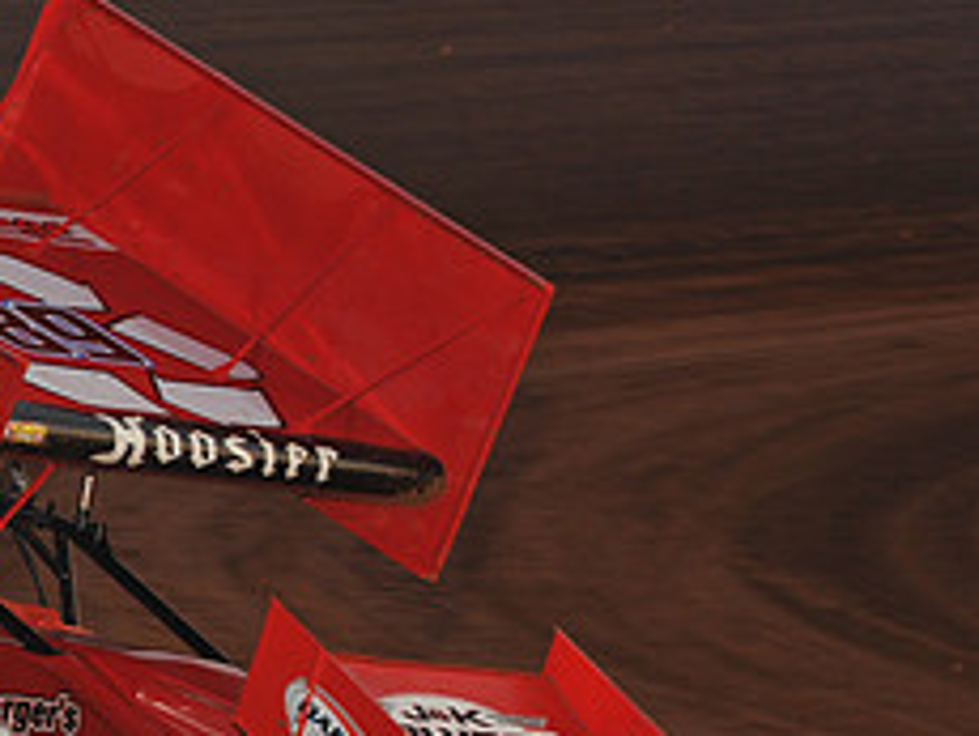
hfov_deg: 5.3
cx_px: -85
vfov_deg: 4.0
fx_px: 10617
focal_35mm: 375
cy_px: 651
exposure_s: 1/320
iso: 800
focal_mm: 155
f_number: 7.1
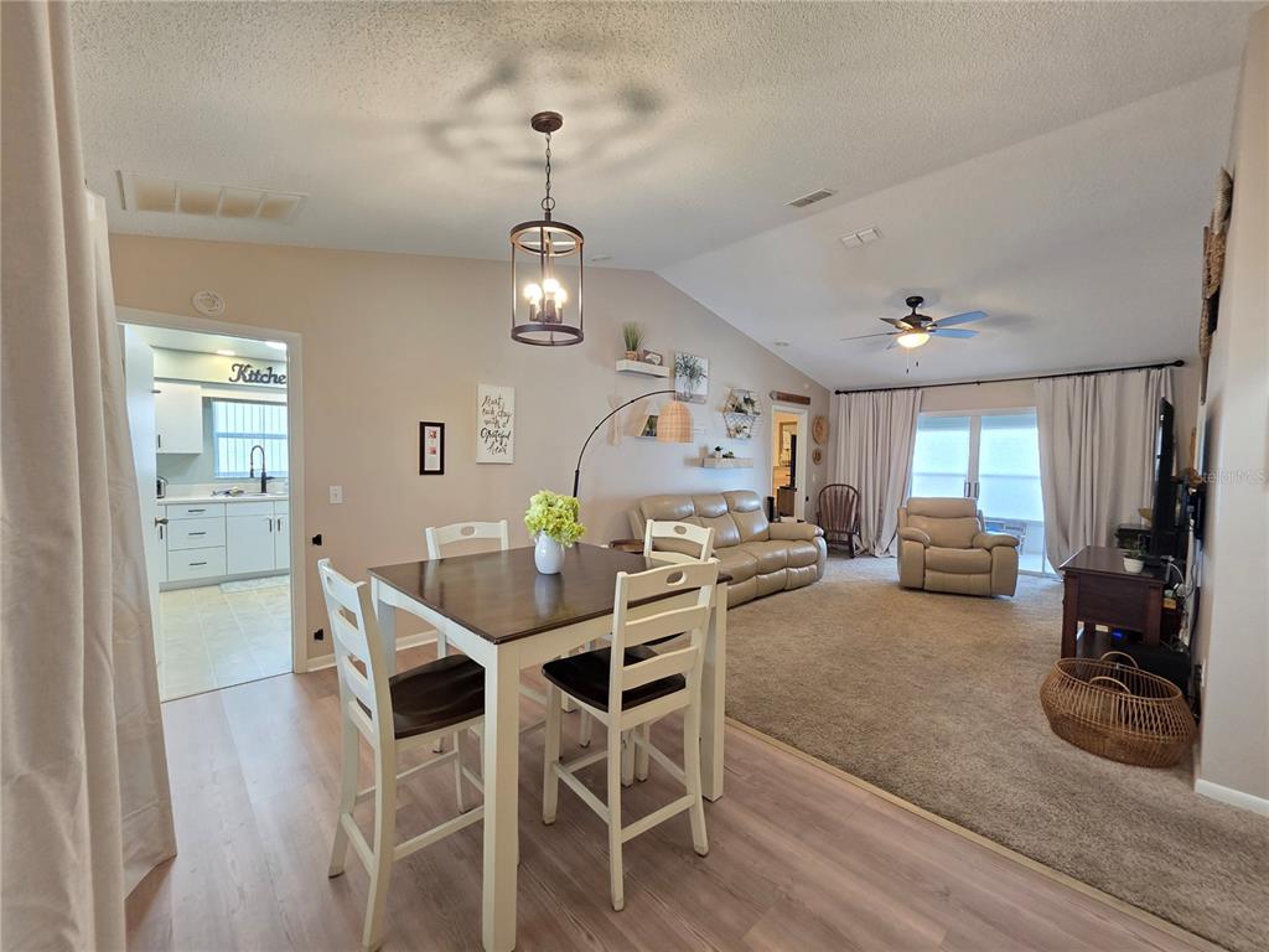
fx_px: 477
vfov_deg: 89.9
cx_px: 634
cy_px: 476
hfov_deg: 106.2
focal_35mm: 13
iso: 400
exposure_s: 1/60
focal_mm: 2.2
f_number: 1.9
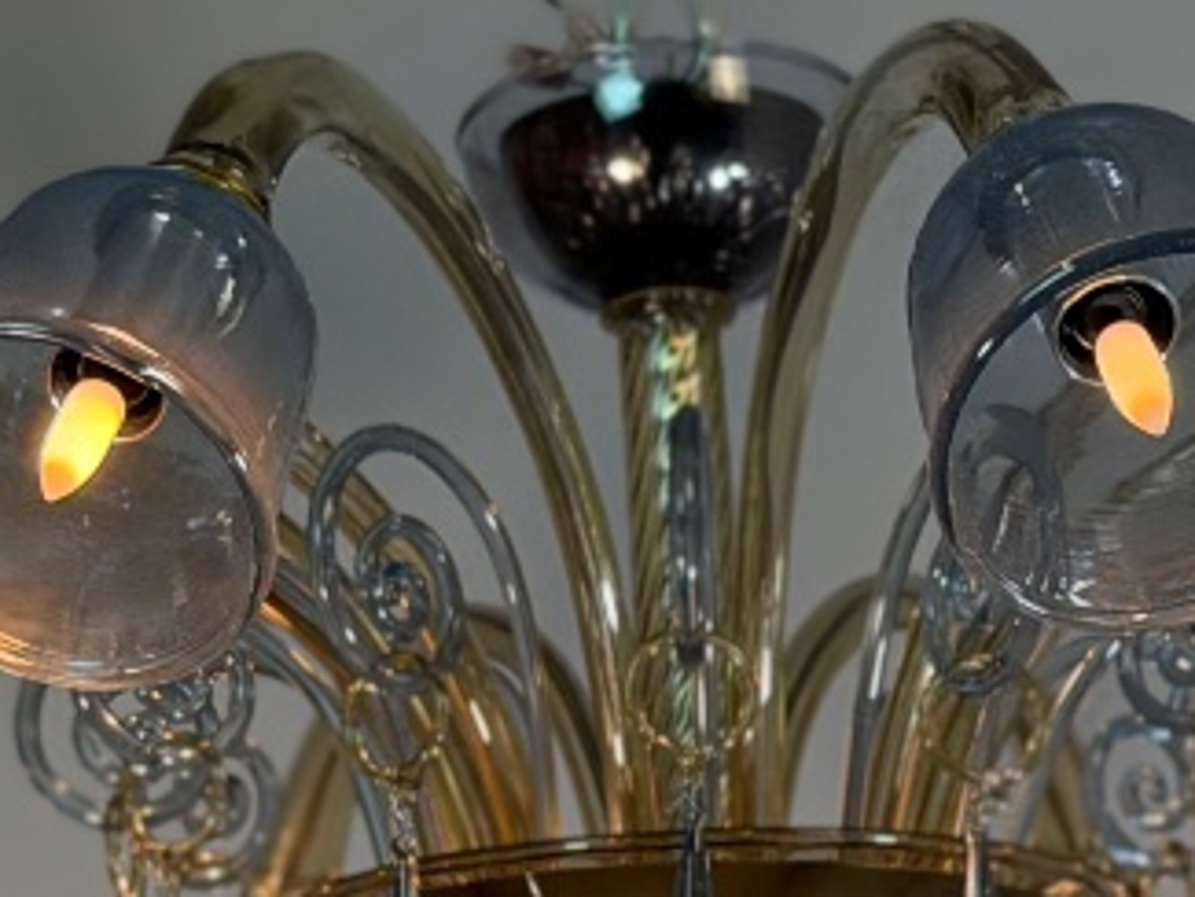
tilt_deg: +9.1
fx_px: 6113
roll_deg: +1.3
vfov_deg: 8.3
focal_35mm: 177
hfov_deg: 11.2
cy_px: 1051
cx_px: 610
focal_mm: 6.76
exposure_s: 1/100
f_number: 1.78
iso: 100
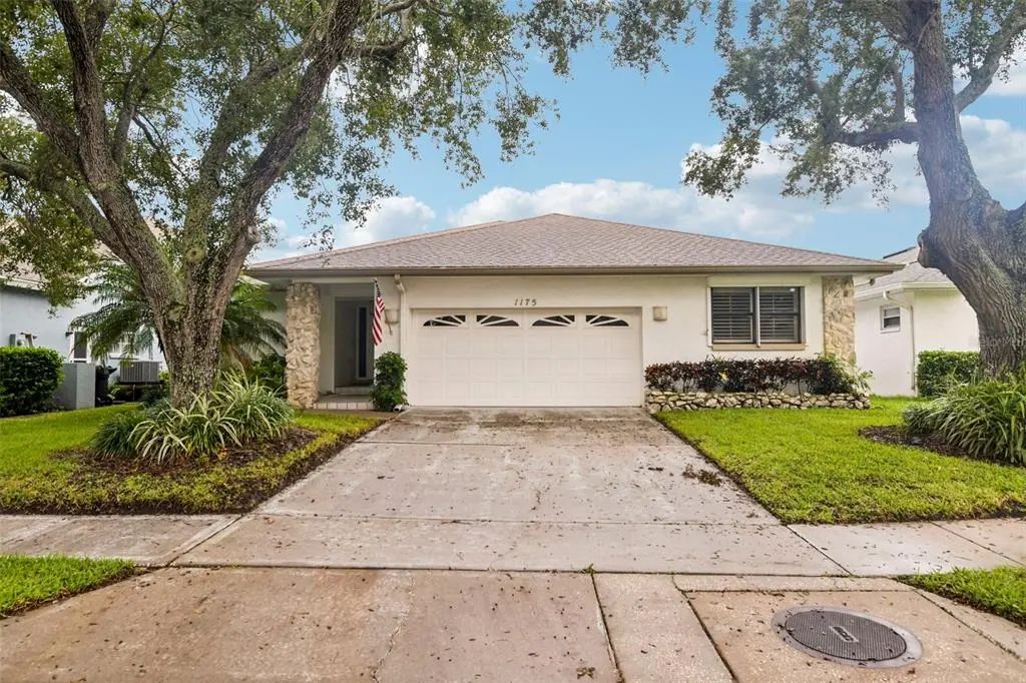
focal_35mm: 22
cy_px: 342
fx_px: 627
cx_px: 513
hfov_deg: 78.6
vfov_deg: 57.2
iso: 400
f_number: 8
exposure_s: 1/250
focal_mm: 22
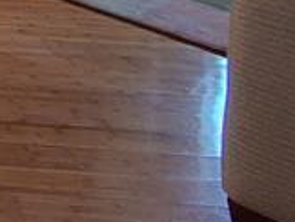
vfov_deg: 12.0
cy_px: -306
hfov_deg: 14.9
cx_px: -339
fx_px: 862
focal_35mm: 101
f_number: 2.2
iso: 80
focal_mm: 1.64
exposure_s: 1/50
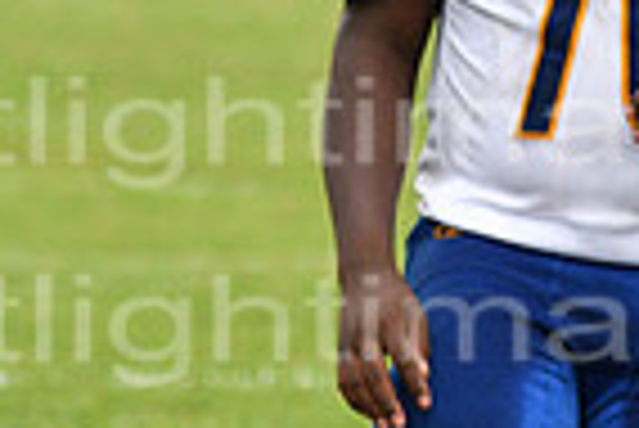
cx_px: 297
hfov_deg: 2.4
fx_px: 15263
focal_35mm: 859
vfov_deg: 1.6
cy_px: 822
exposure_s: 1/2000
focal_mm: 140
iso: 800
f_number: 3.5
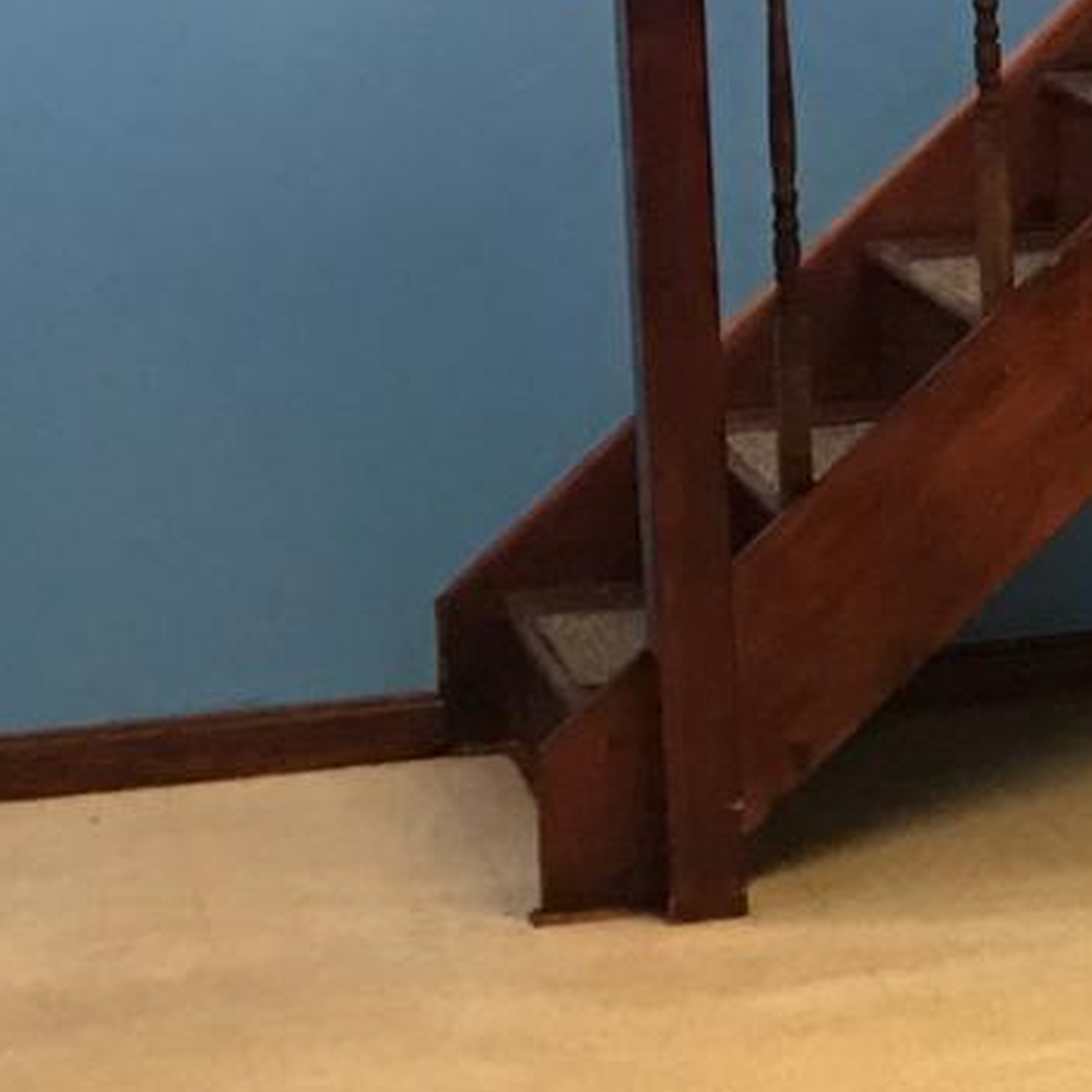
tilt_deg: -7.4
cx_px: 2618
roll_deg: +0.9
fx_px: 5318
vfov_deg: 11.7
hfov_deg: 10.2
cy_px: 267
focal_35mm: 149
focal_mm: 4.15
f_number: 2.2
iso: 100
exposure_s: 1/10
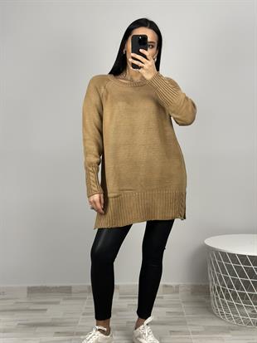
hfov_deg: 30.3
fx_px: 475
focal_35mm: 48
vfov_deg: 39.6
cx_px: 128
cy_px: 172
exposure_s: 1/100
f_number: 1.78
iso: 125
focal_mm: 6.86
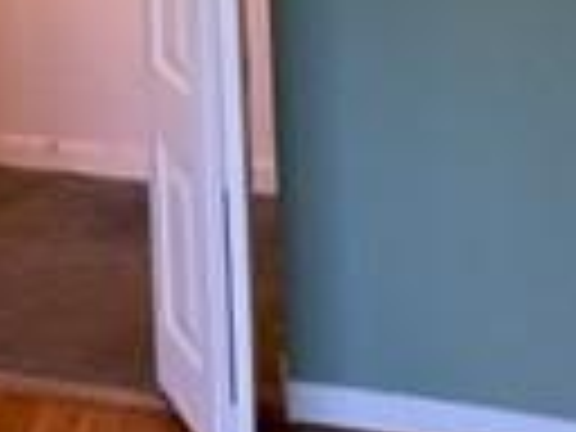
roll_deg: +1.4
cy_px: -590
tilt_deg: +3.2
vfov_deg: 10.0
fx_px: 2163
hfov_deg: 12.9
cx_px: -626
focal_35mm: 130
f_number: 1.5
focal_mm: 5.7
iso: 125
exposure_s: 1/121
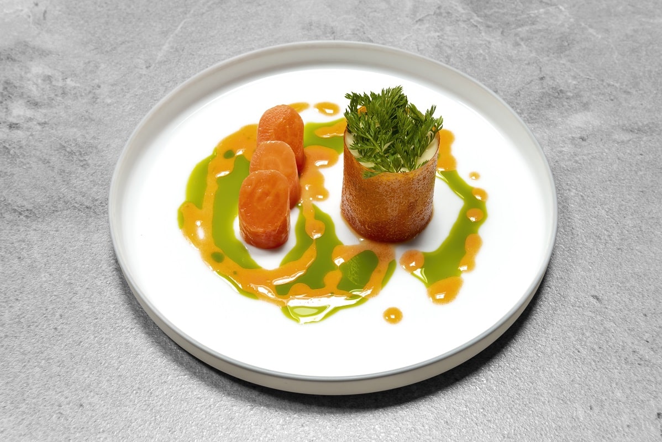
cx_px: 331
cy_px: 221
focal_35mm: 48
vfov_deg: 28.1
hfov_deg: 41.1
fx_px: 883
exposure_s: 2.5
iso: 200
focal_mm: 48
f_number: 16
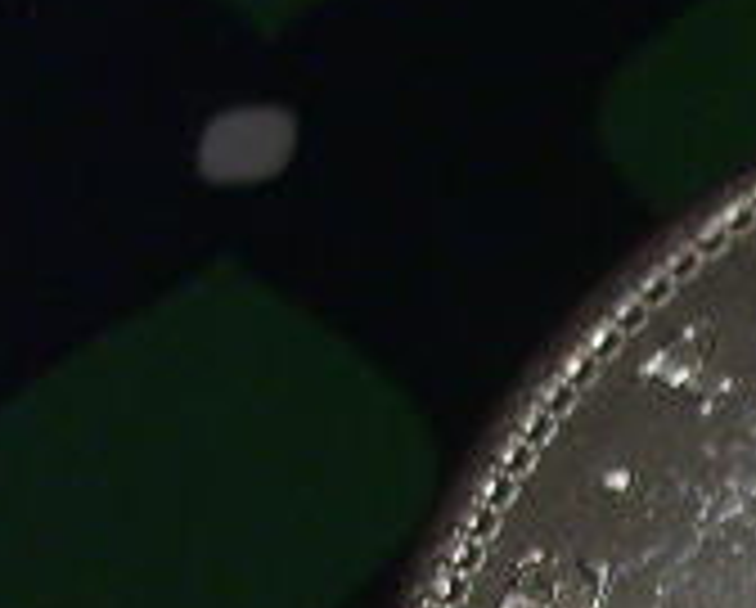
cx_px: 1404
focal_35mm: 130
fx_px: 2914
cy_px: 847
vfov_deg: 11.5
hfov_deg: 13.2
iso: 140
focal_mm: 5.8
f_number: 2.8
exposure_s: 1/20
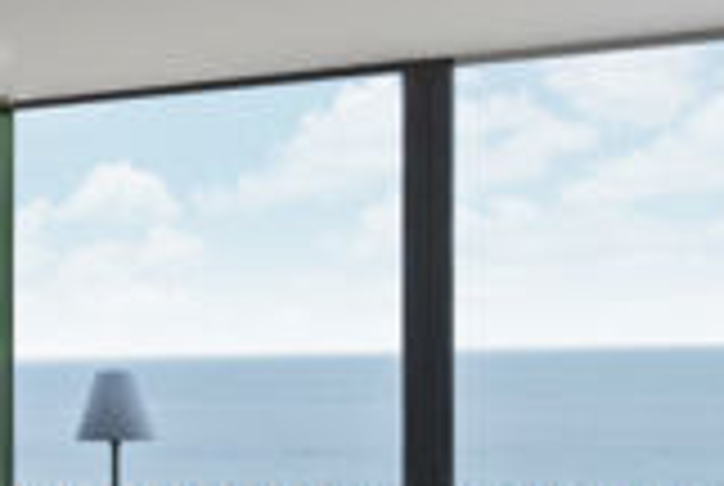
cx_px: -337
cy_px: 400
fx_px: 1793
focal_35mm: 89
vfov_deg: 15.3
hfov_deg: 20.0
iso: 100
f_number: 7.1
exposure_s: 1.3
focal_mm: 14
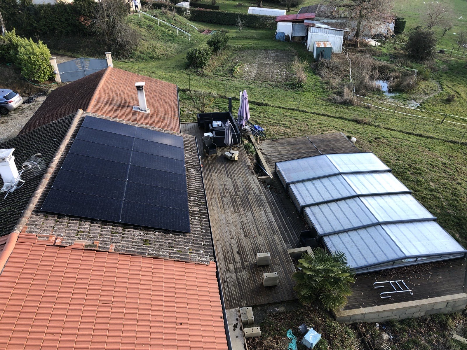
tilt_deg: -31.5
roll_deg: +2.7
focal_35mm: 28
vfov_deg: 49.7
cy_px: 175
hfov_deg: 63.4
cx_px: 234
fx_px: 378
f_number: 1.8
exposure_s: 1/128
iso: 20
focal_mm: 4
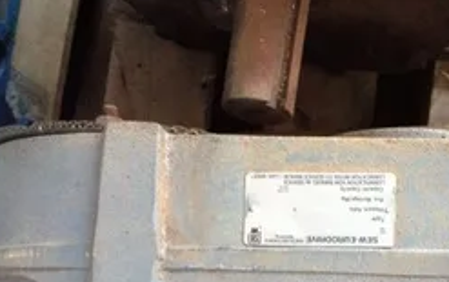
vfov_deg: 21.1
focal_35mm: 60
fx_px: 735
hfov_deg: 33.8
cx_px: 282
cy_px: 269
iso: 400
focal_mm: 4.28
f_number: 2.4
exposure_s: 1/15
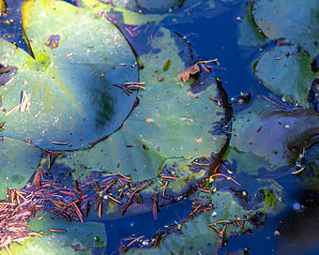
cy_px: 68
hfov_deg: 13.9
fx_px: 1312
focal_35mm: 139
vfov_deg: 11.1
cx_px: 156
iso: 100
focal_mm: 70
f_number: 2.8
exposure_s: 1/100
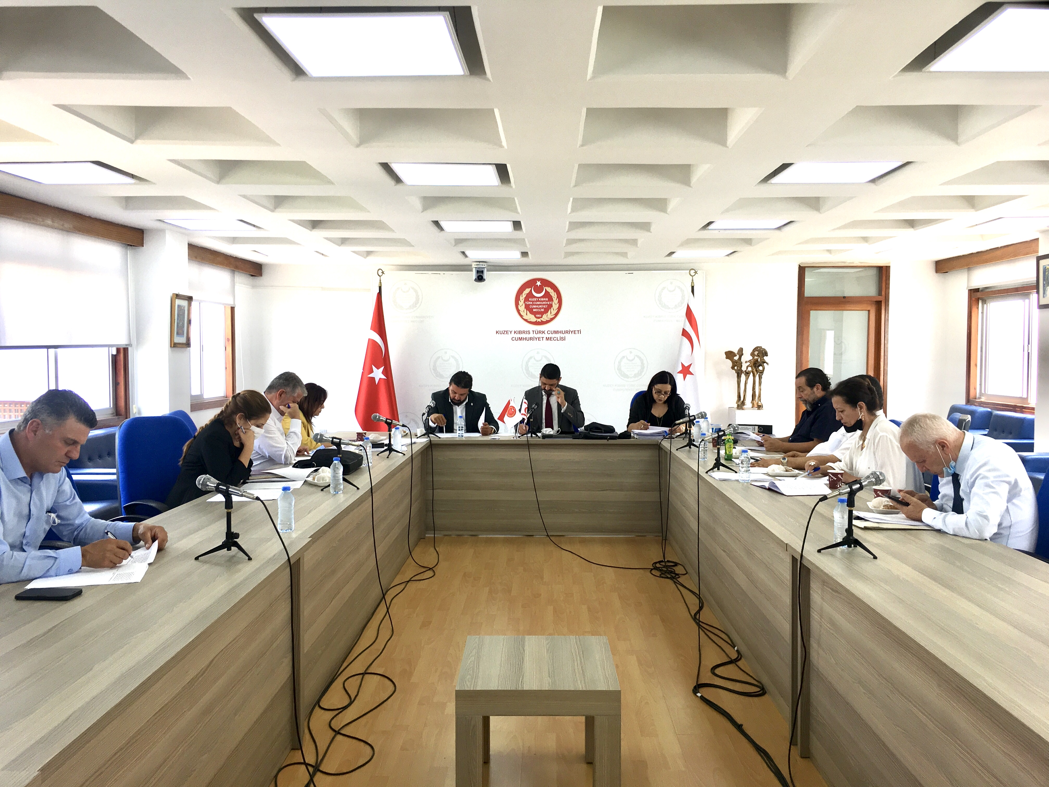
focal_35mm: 29
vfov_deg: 48.2
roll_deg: +0.0
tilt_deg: -2.2
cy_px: 394
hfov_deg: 61.7
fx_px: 879
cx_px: 524
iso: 32
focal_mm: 4.15
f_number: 2.2
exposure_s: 1/100
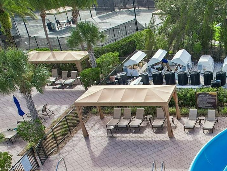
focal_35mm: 48
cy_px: 165
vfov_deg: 28.7
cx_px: 235
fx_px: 315
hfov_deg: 35.3
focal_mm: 8.4
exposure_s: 1/1000
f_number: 2.8
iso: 130
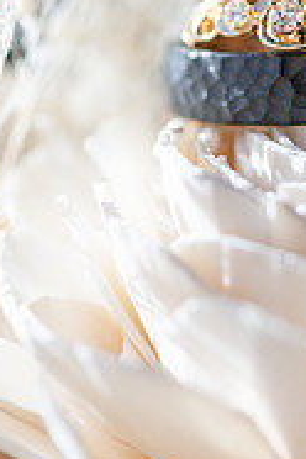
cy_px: 178
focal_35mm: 254
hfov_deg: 5.4
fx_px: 3238
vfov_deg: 8.1
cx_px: 273
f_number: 4.5
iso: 640
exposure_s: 1/4000
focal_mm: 105
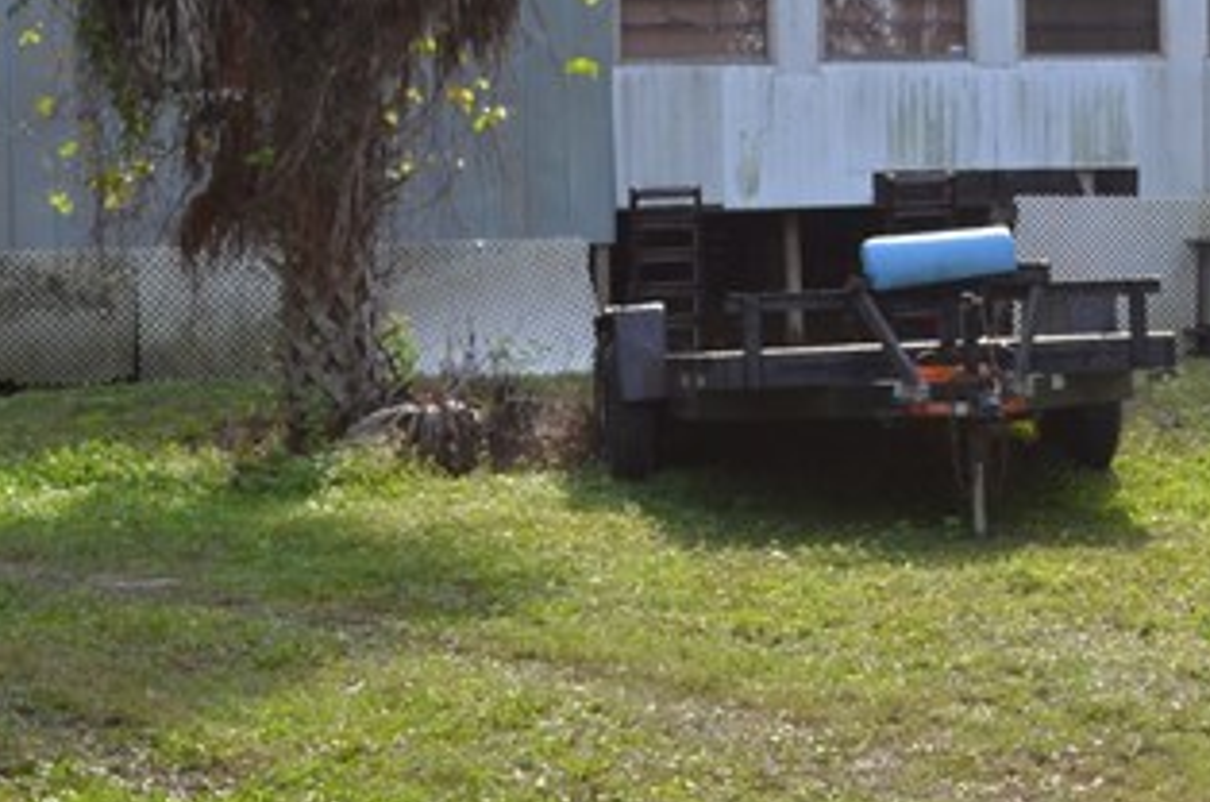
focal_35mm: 125
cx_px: 1200
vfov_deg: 10.8
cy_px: 60
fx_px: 4193
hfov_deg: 16.1
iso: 100
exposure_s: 1/100
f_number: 6.3
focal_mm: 24
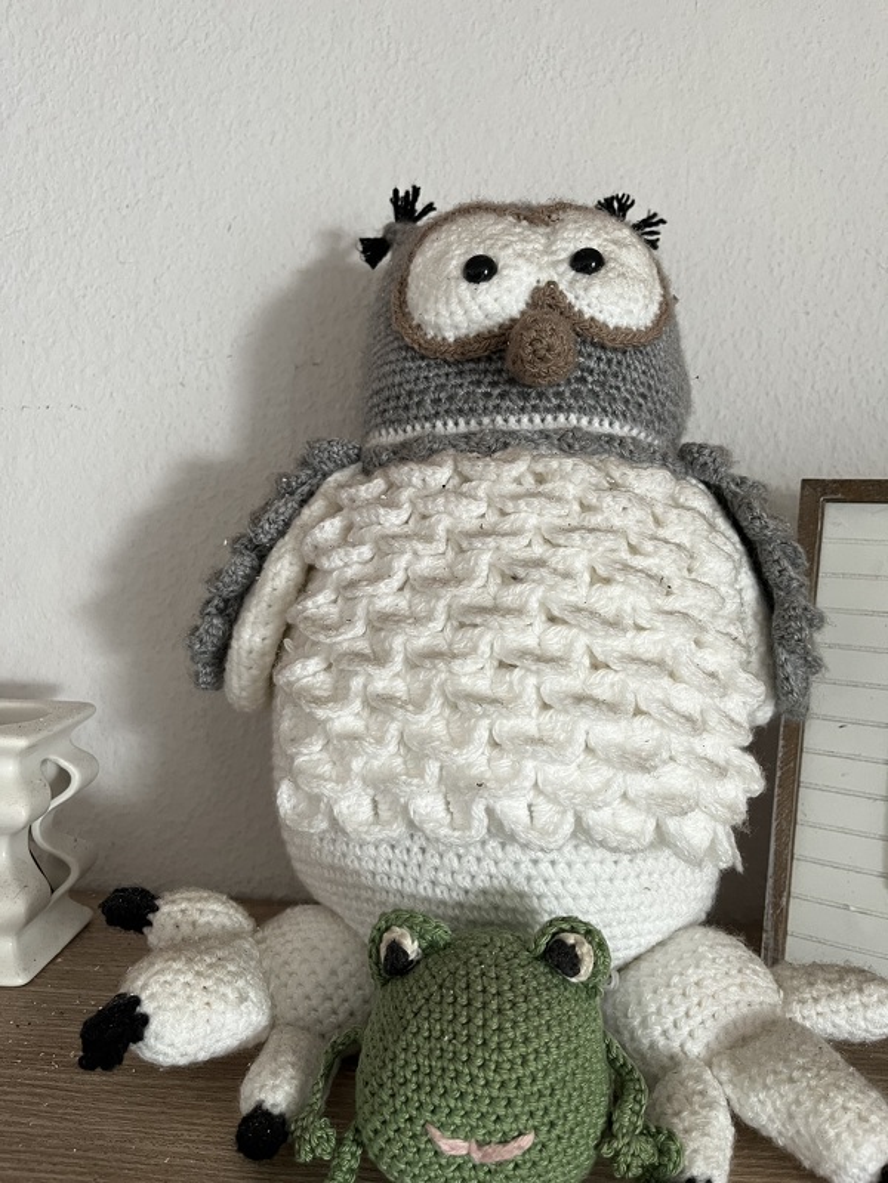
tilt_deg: +1.7
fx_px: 889
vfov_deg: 67.3
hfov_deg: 53.1
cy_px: 592
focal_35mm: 26
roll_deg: -2.5
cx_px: 444
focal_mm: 5.1
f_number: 1.6
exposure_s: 1/50
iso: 200
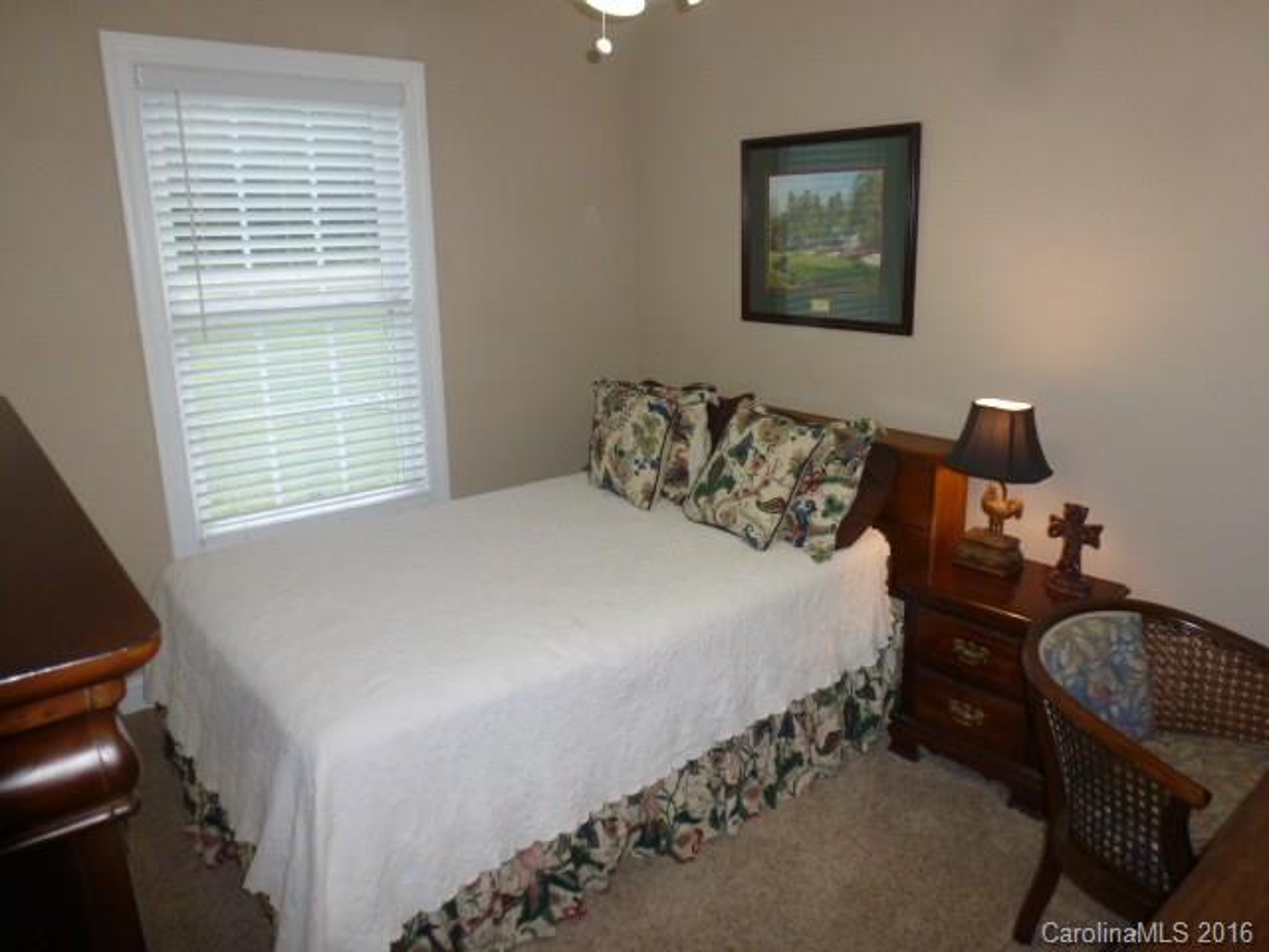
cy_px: 476
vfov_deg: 56.8
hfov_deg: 71.6
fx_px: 880
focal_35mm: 24
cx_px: 634
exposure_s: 1/60
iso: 200
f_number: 3.3
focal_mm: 4.3
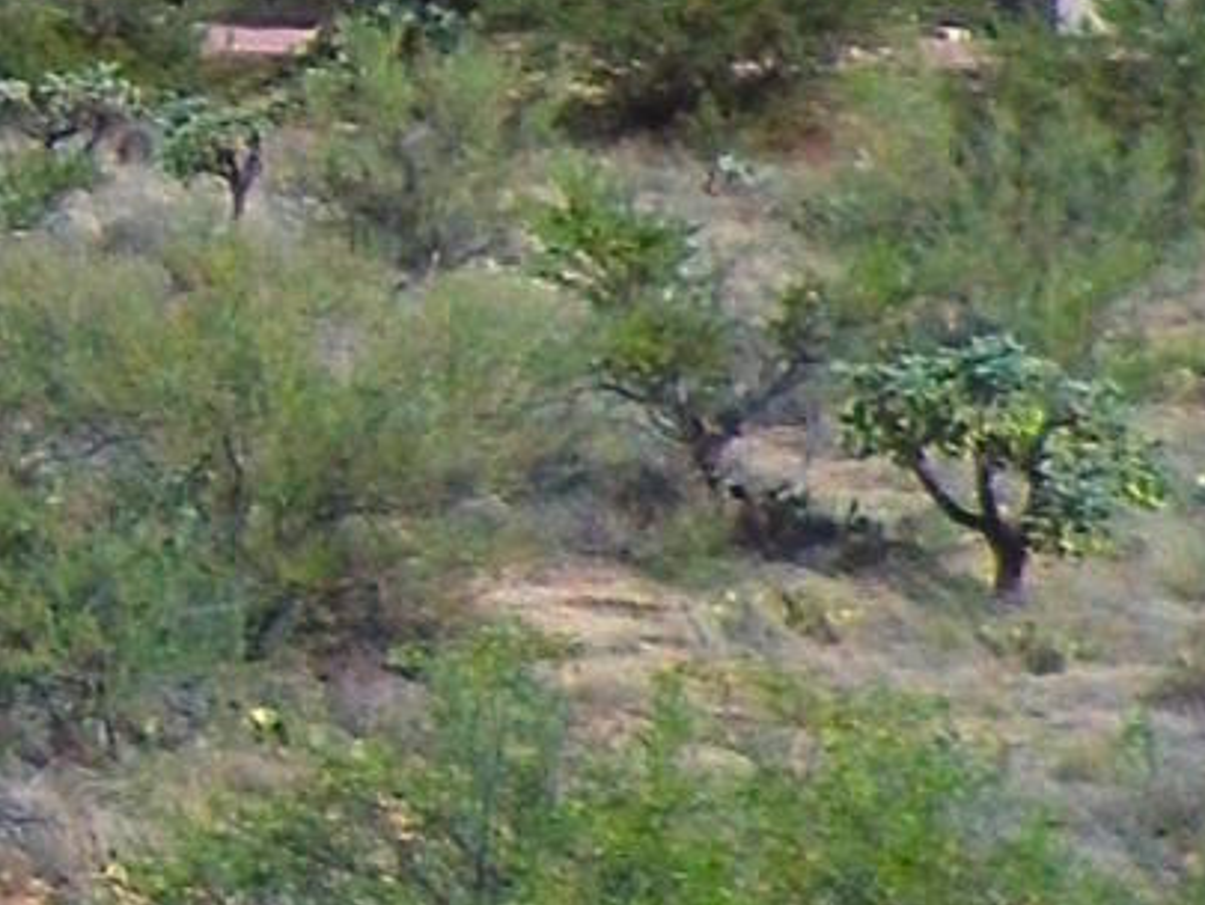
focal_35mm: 126
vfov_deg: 11.5
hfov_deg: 9.2
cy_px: -217
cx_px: -3085
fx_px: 4387
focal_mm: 3.15
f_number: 2.8
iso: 100
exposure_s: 1/4098
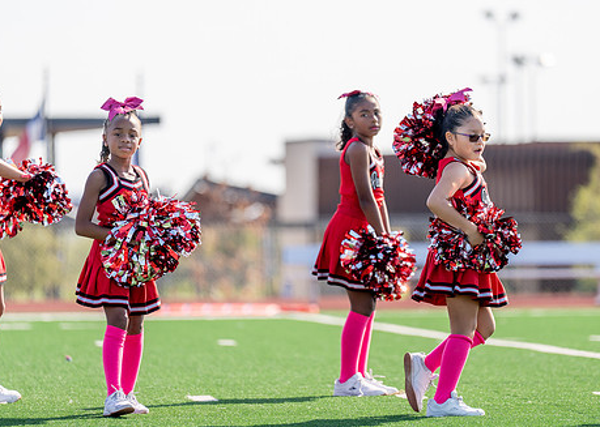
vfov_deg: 5.4
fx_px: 4512
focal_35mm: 265
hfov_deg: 7.6
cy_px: 187
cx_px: 352
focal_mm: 200
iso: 100
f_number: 2.8
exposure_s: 1/1250
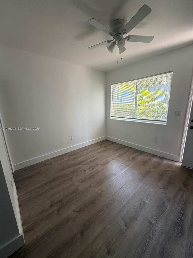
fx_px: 104
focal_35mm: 14
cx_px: 96
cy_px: 129
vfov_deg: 102.1
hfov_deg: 85.7
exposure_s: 1/121
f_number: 2.2
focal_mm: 2.22
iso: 250
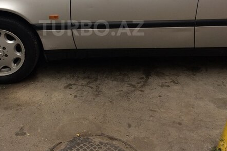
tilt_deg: -20.0
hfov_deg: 43.4
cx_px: 91
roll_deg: -0.9
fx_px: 284
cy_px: 28
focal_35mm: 45
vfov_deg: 29.1
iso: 40
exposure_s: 1/50
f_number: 2.2
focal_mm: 4.15
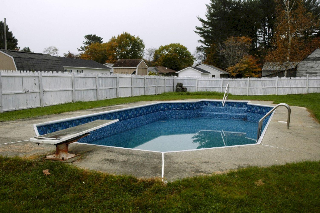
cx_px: 160
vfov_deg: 35.4
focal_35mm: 38
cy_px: 106
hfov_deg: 51.3
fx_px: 333
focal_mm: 25
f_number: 6.3
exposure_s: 1/160
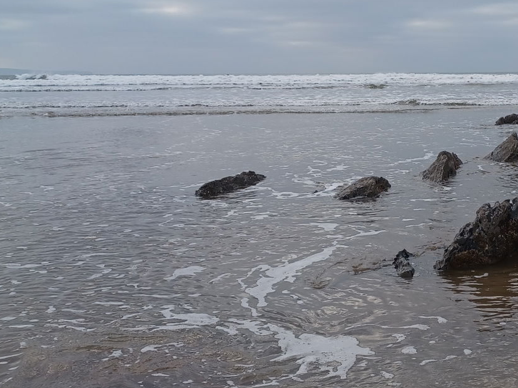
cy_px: 177
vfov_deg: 25.2
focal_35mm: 58
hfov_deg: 31.4
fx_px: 868
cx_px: 483
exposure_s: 1/182
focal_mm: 4.6
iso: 32
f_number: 1.8
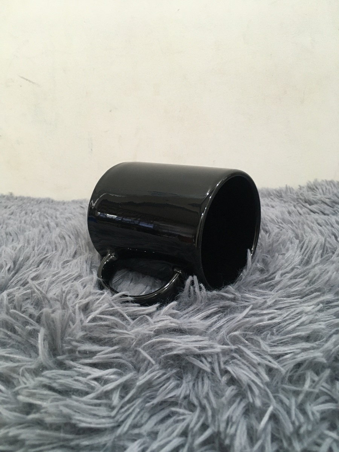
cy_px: 226
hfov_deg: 48.2
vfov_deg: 61.7
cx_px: 170
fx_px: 379
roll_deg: +1.8
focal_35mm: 29
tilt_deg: -18.4
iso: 160
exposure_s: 1/33
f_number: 2.2
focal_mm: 4.15
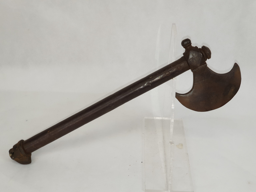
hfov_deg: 36.8
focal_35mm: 52
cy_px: 96
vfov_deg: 28.0
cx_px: 128
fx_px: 385
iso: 100
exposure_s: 1/33
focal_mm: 6
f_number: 2.4
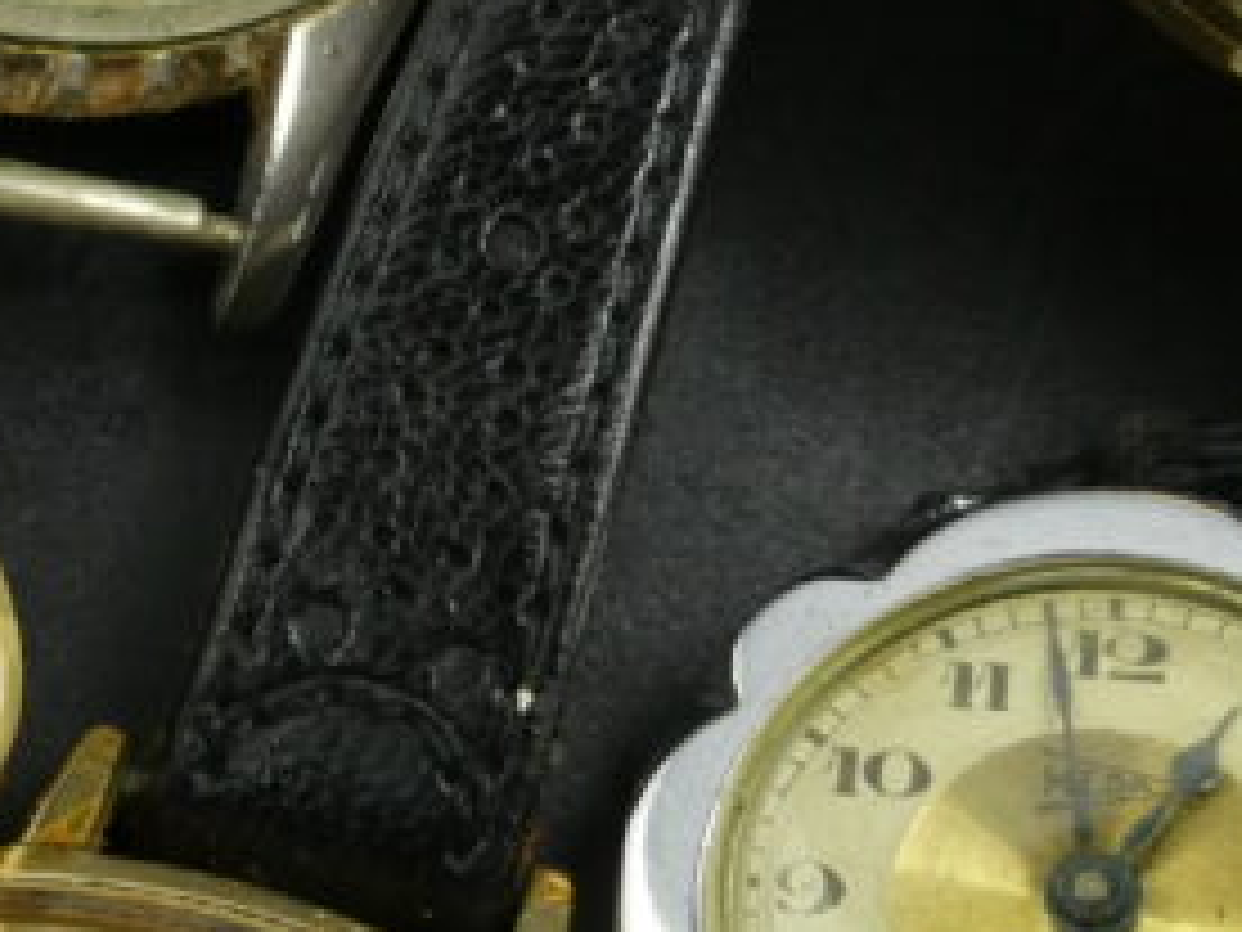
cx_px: -72
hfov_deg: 18.3
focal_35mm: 104
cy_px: 414
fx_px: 3731
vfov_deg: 14.2
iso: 250
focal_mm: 5
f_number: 3.5
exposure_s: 1/80
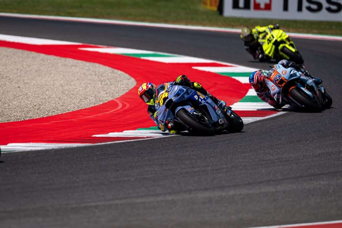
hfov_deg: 5.0
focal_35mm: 414
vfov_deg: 3.3
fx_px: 3931
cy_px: 90
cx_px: 115
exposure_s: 1/16000
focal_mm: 300
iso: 250
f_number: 2.8
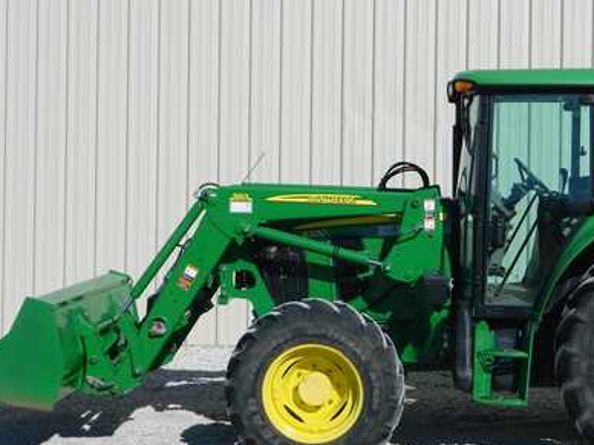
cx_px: 406
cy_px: 260
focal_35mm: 80
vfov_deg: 18.4
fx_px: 1373
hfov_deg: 24.3
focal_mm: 10.2
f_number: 10.7
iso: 80
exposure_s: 1/200
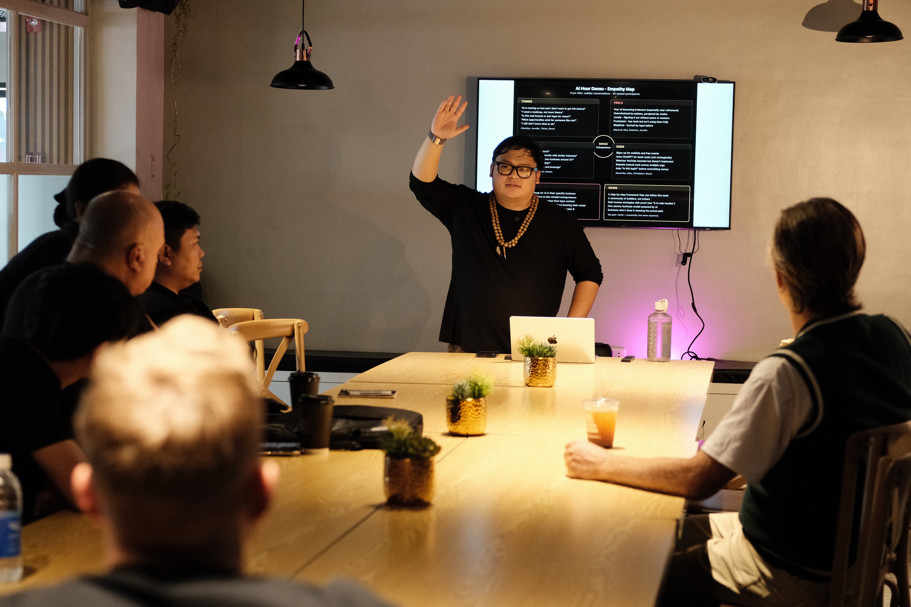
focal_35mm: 75
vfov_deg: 18.2
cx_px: 456
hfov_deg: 27.0
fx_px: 1898
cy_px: 304
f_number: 2.8
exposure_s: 1/200
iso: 2500
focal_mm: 50
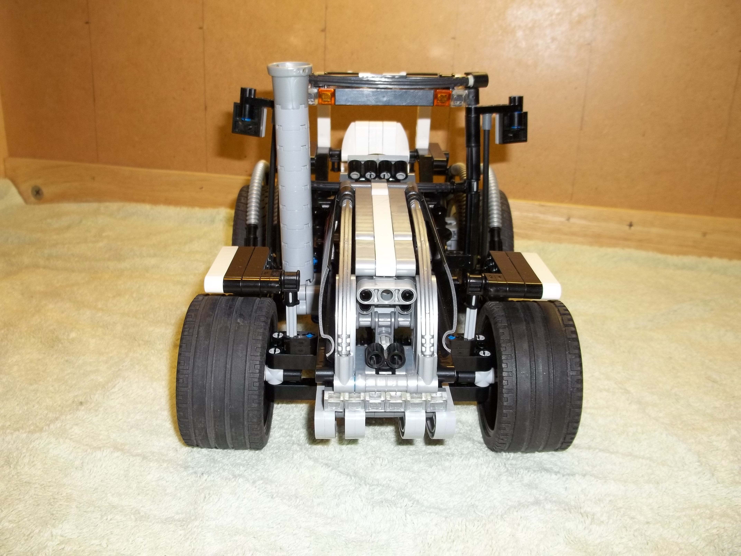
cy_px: 278
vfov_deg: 42.9
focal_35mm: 33
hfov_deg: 55.4
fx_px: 706
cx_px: 370
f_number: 3.3
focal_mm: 5.9
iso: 64
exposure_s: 1/30
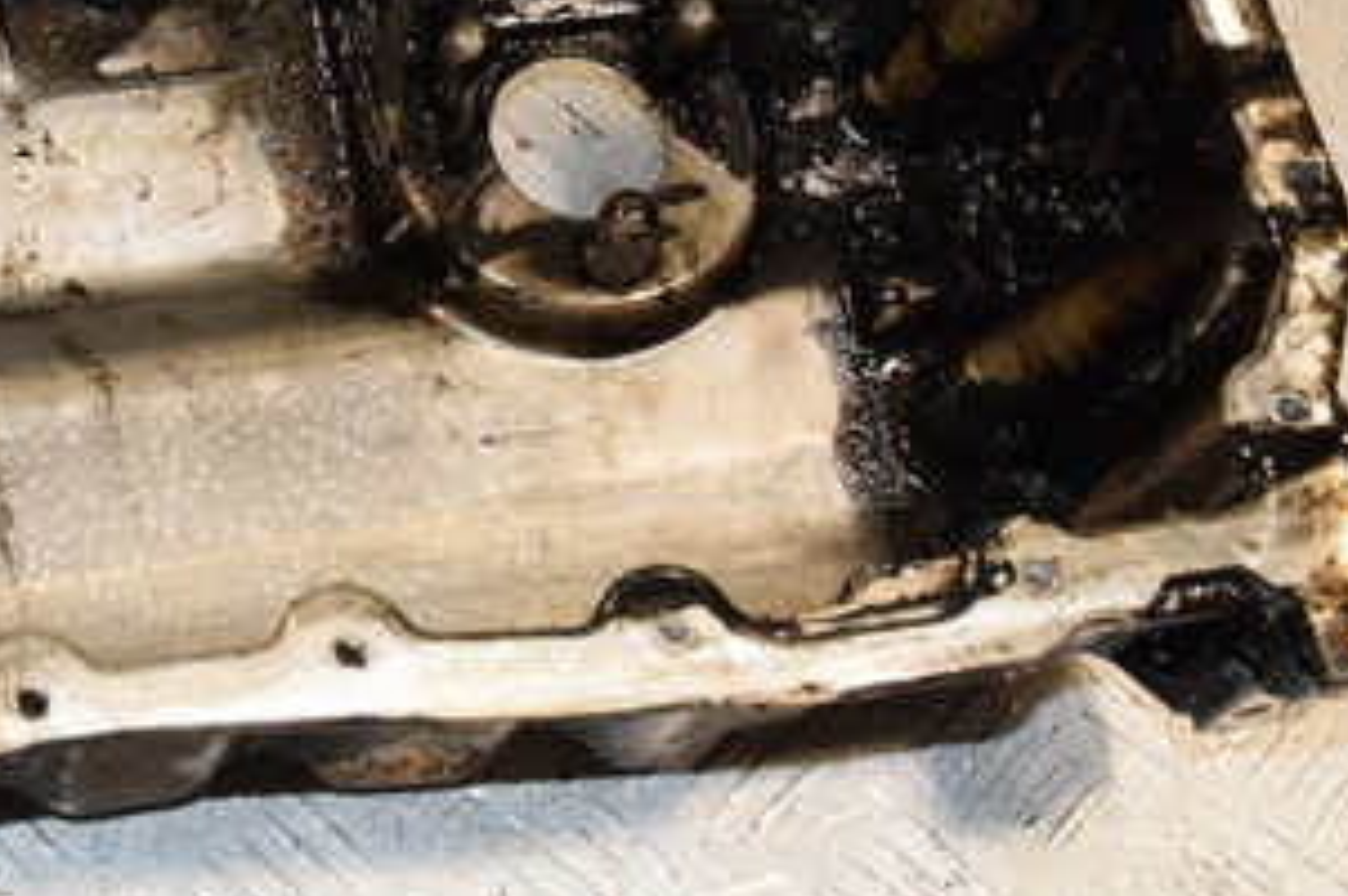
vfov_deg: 16.3
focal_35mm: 83
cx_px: 193
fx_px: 3104
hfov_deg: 24.0
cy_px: 157
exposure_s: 1/200
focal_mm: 26
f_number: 6.3
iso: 800
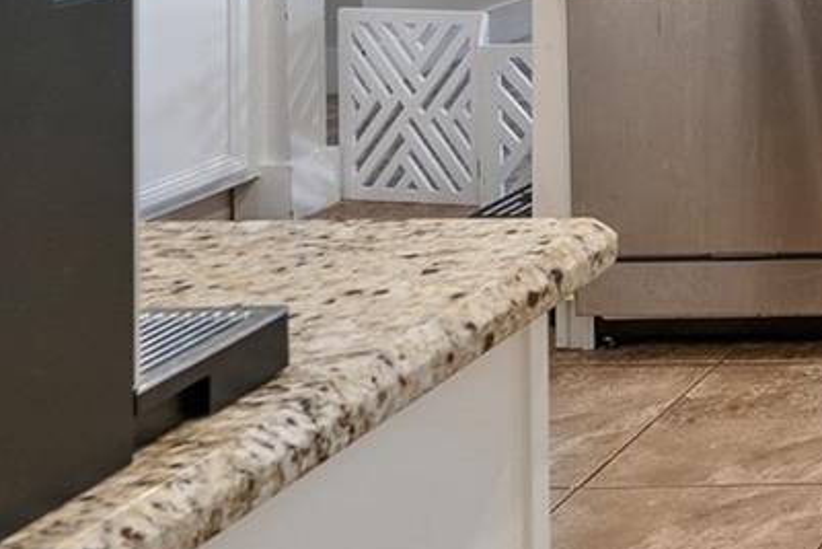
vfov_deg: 18.4
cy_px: -313
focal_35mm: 64
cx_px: 1510
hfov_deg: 20.7
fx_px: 1462
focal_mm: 16
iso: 400
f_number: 8
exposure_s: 1/3
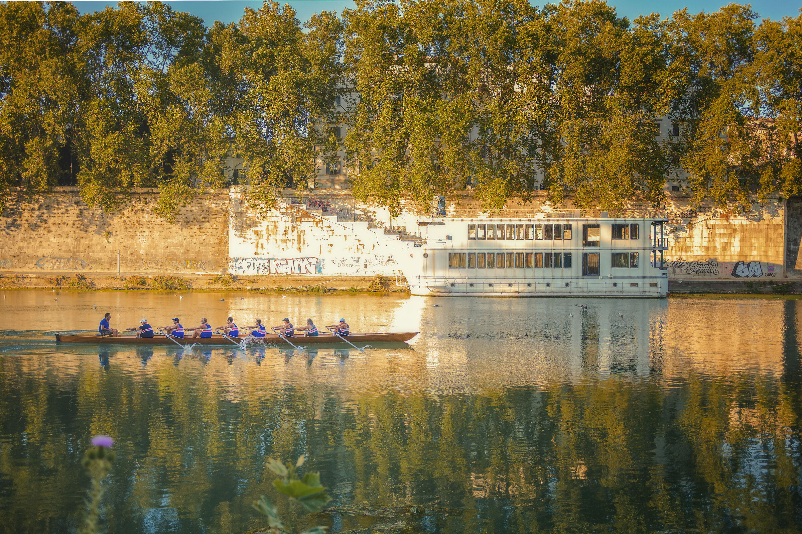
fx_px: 623
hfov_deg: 65.5
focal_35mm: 28
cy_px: 267
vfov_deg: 46.3
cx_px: 401
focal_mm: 28
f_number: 2.8
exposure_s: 1/1250
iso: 1000
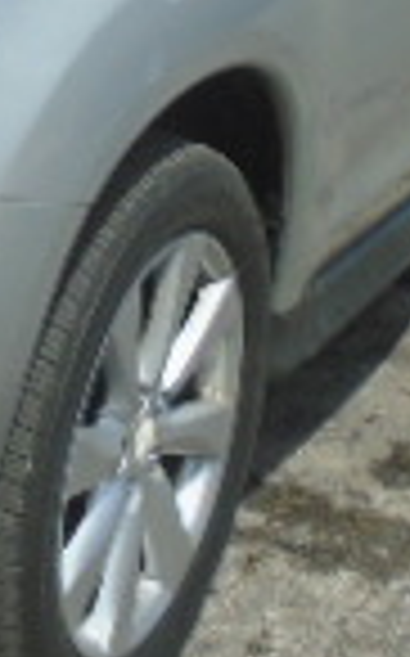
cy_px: -76
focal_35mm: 121
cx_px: -320
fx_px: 2168
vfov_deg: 16.7
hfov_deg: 10.2
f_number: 8
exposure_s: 1/250
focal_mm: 4.6
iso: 100
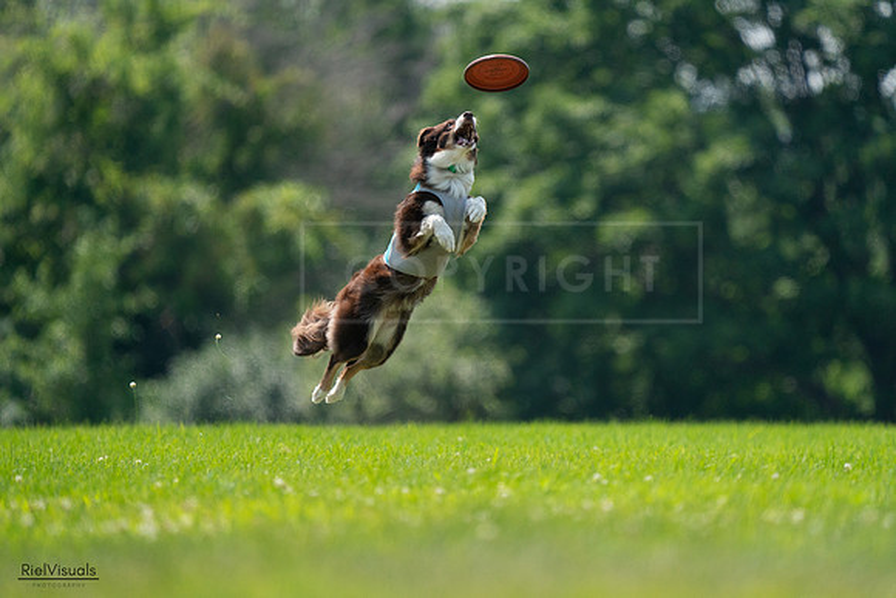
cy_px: 299
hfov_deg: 3.4
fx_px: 14936
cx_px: 448
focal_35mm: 600
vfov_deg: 2.3
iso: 1600
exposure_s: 1/4000
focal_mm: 600
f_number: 6.3
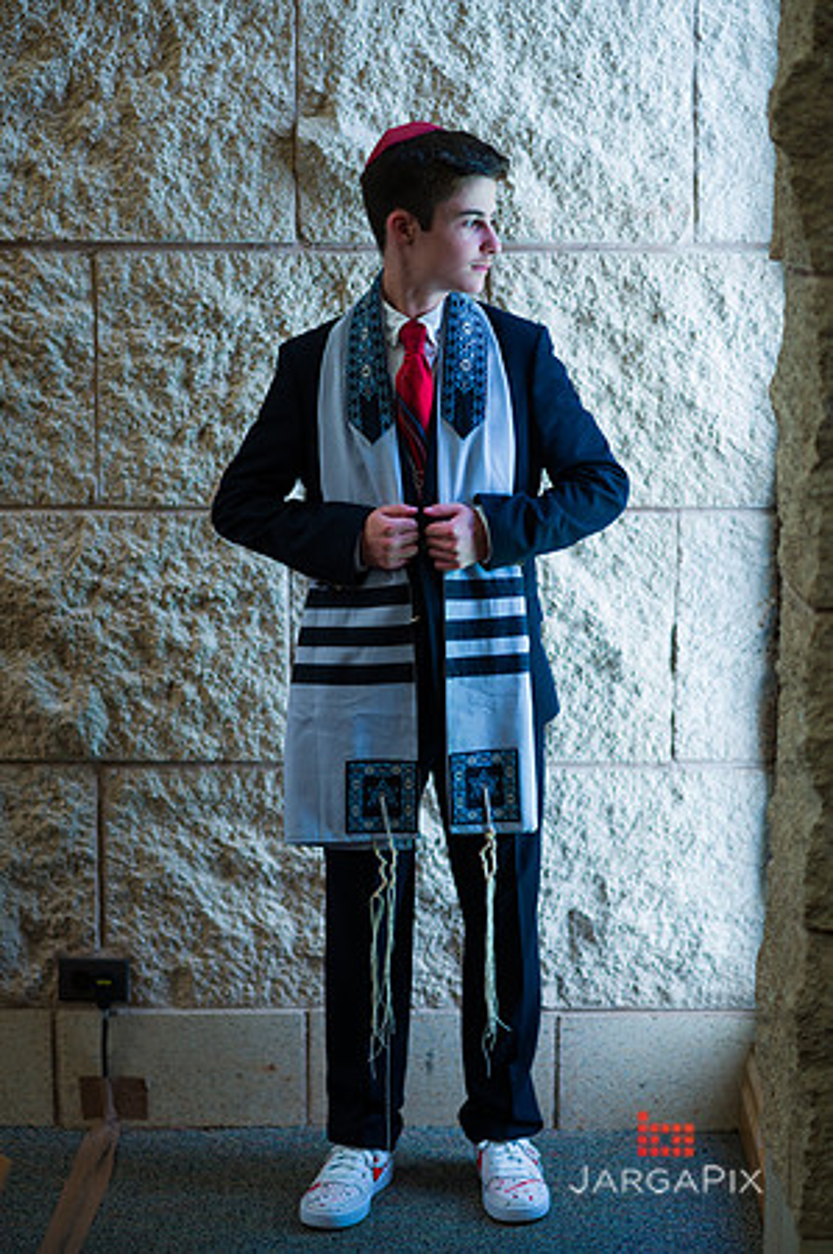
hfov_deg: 16.0
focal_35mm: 85
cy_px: 627
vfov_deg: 23.9
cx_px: 416
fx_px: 2957
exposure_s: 1/200
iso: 200
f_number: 2
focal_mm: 85
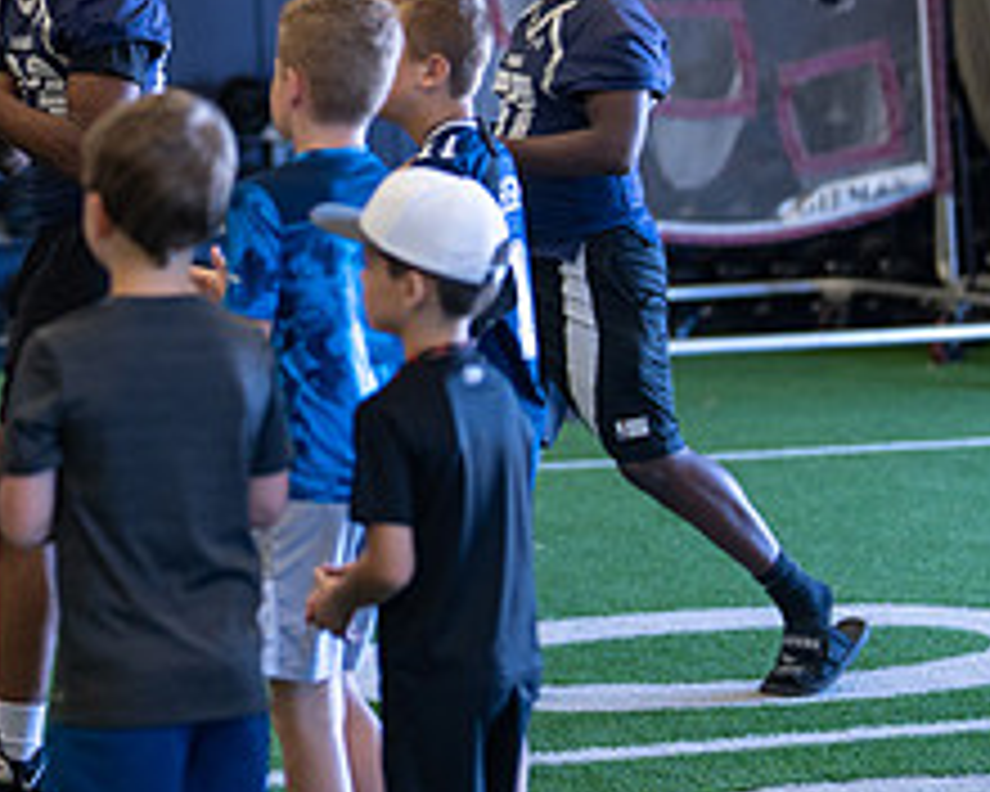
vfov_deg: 11.5
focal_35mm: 133
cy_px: -18
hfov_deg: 14.3
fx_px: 3897
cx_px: 108
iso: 800
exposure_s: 1/640
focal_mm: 50
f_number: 1.2
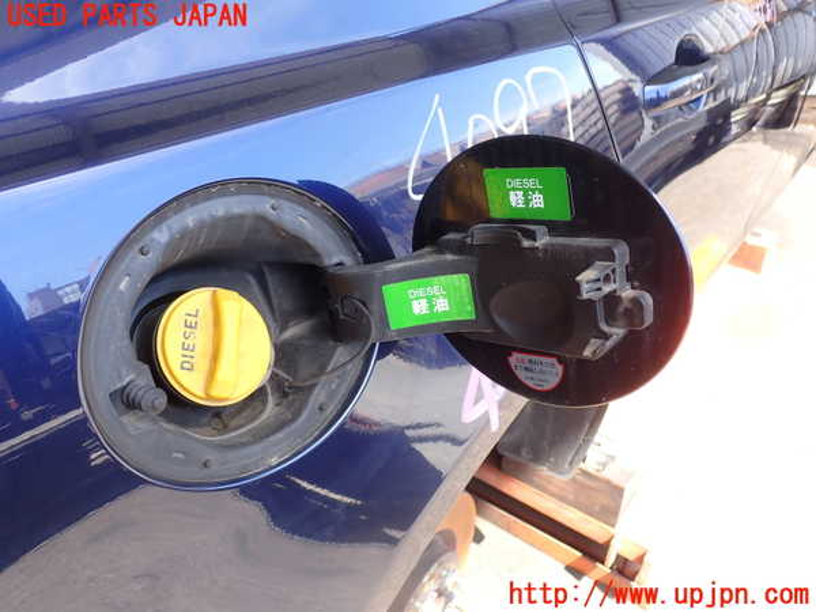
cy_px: 306
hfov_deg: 60.0
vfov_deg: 46.8
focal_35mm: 30
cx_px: 408
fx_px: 707
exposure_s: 1/80
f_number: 3.2
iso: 100
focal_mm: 5.4
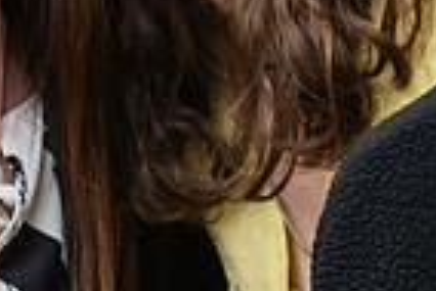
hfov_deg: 7.2
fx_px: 3455
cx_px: 58
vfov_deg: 4.8
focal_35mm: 285
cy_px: -20
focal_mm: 70
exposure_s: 1/200
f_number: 3.5
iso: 2000
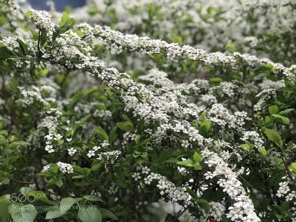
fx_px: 487
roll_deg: +2.6
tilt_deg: +4.3
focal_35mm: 57
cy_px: 111
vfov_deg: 25.7
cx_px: 148
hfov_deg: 33.8
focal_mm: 6.6
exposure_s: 1/60
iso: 40
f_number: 2.8
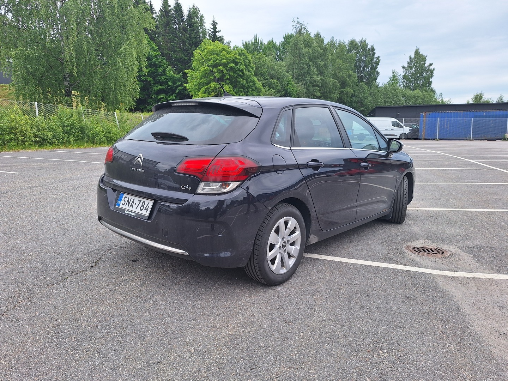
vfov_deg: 58.9
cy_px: 190
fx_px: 338
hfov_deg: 73.9
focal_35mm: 23
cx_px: 254
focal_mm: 5.54
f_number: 1.8
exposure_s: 1/984
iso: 40
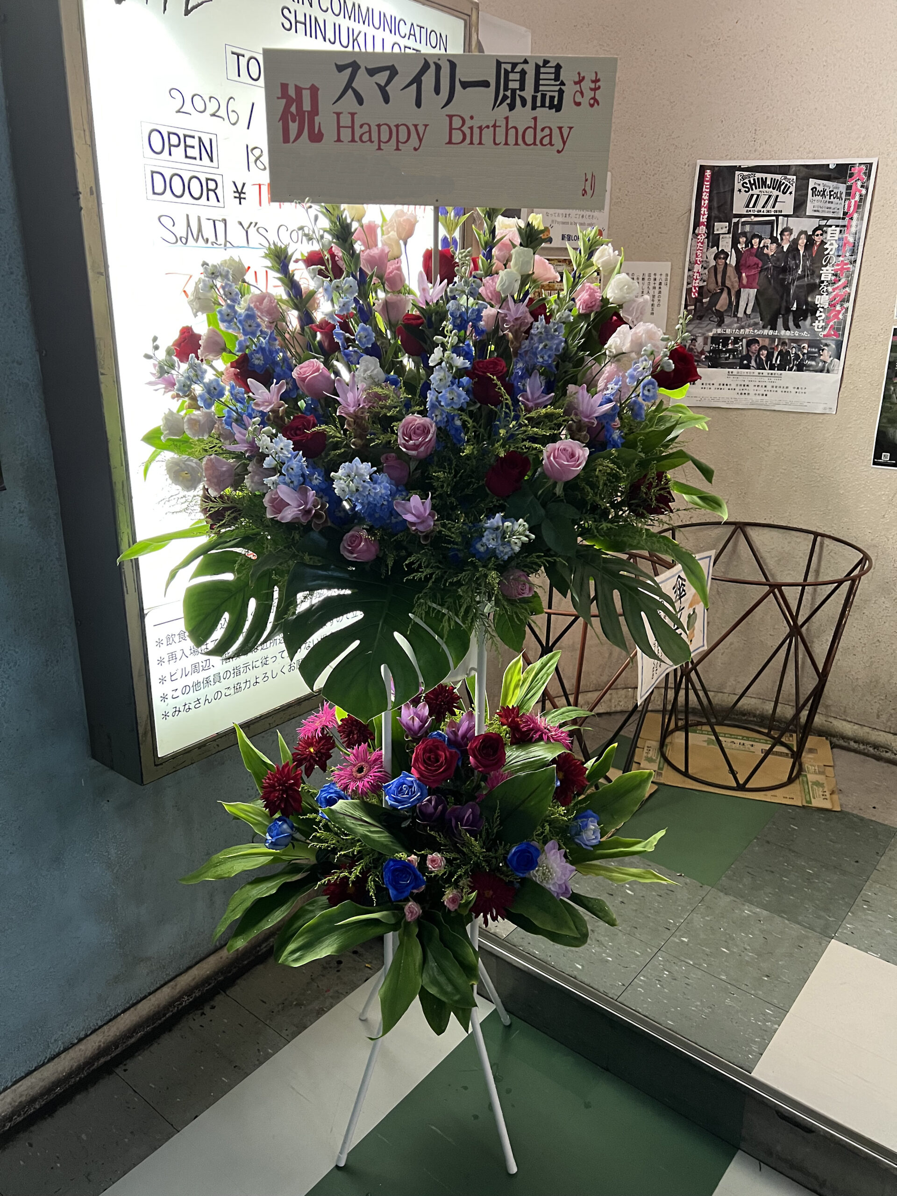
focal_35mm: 26
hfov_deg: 53.1
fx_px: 898
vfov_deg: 67.3
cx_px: 448
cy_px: 598
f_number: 1.5
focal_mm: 5.7
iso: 320
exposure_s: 1/50
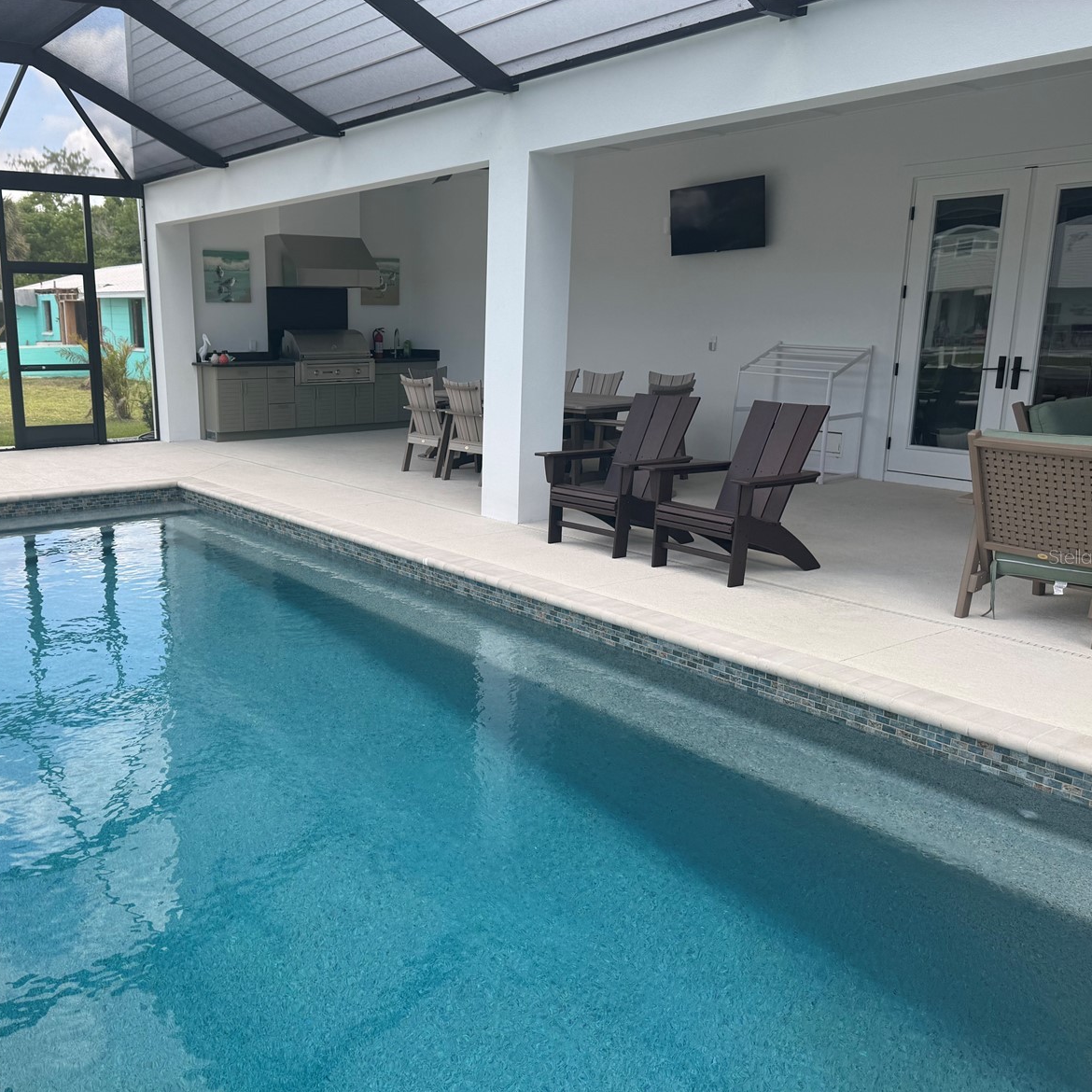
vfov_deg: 55.6
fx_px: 1035
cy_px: 556
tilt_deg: -12.9
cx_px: 390
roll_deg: +0.2
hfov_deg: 54.8
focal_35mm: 29
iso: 80
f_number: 1.78
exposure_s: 1/757
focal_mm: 6.76
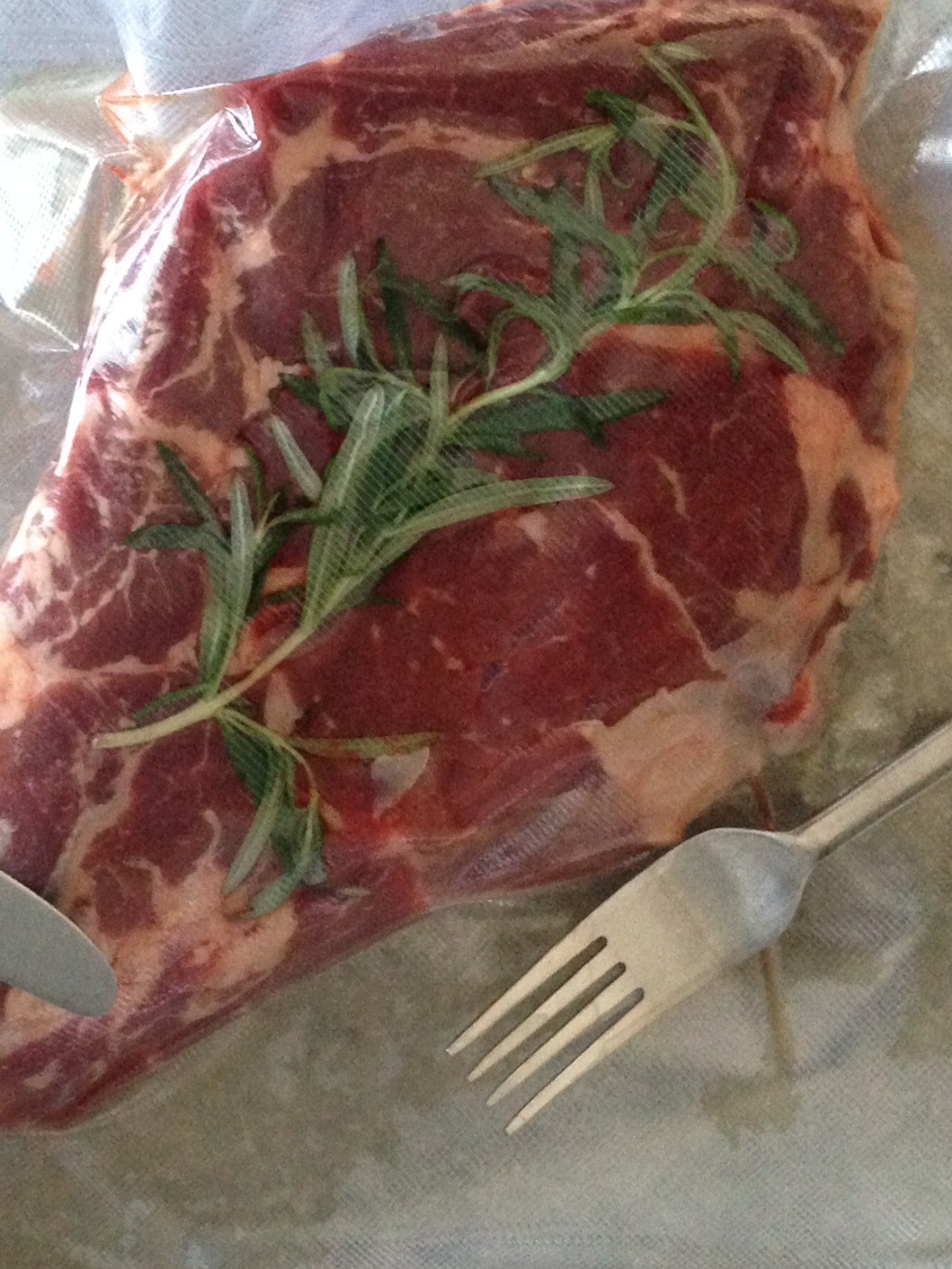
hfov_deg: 24.1
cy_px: 579
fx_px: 2199
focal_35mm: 60
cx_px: 231
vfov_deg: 32.2
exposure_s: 1/20
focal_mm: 4.12
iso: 400
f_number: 2.4
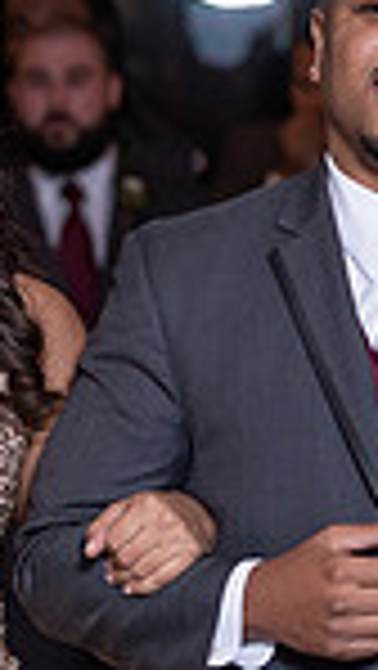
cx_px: -20
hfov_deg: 2.2
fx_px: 9730
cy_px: 226
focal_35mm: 547
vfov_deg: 3.9
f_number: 4
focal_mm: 103
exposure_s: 1/200
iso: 800
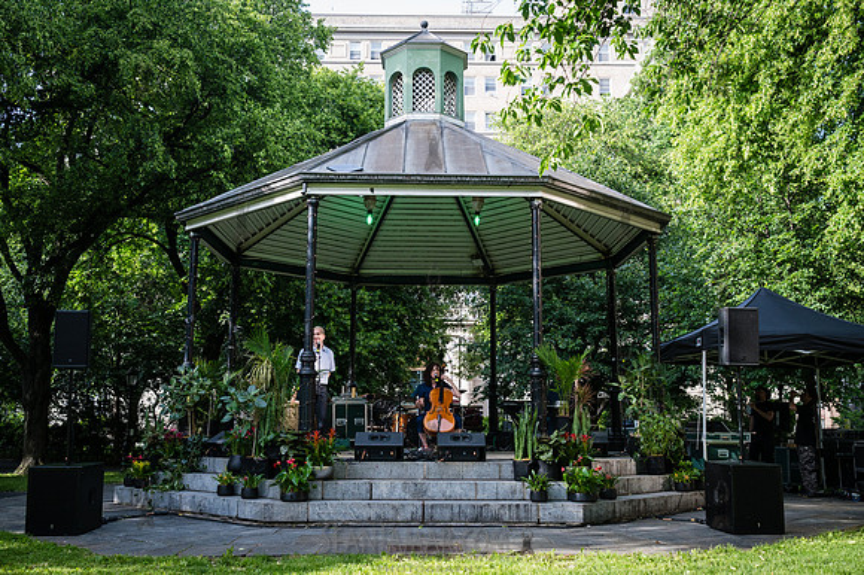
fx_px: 846
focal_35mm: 35
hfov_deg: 54.1
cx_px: 432
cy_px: 288
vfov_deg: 37.5
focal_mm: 35
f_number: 4
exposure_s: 1/2000
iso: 1600
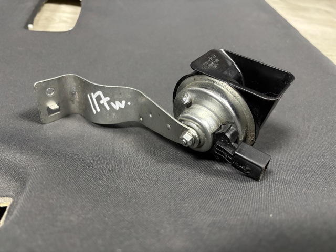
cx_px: 168
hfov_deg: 67.3
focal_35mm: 26
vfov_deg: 53.1
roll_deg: -14.0
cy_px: 126
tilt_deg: -41.0
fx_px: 252
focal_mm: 5.96
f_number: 1.6
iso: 400
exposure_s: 1/33
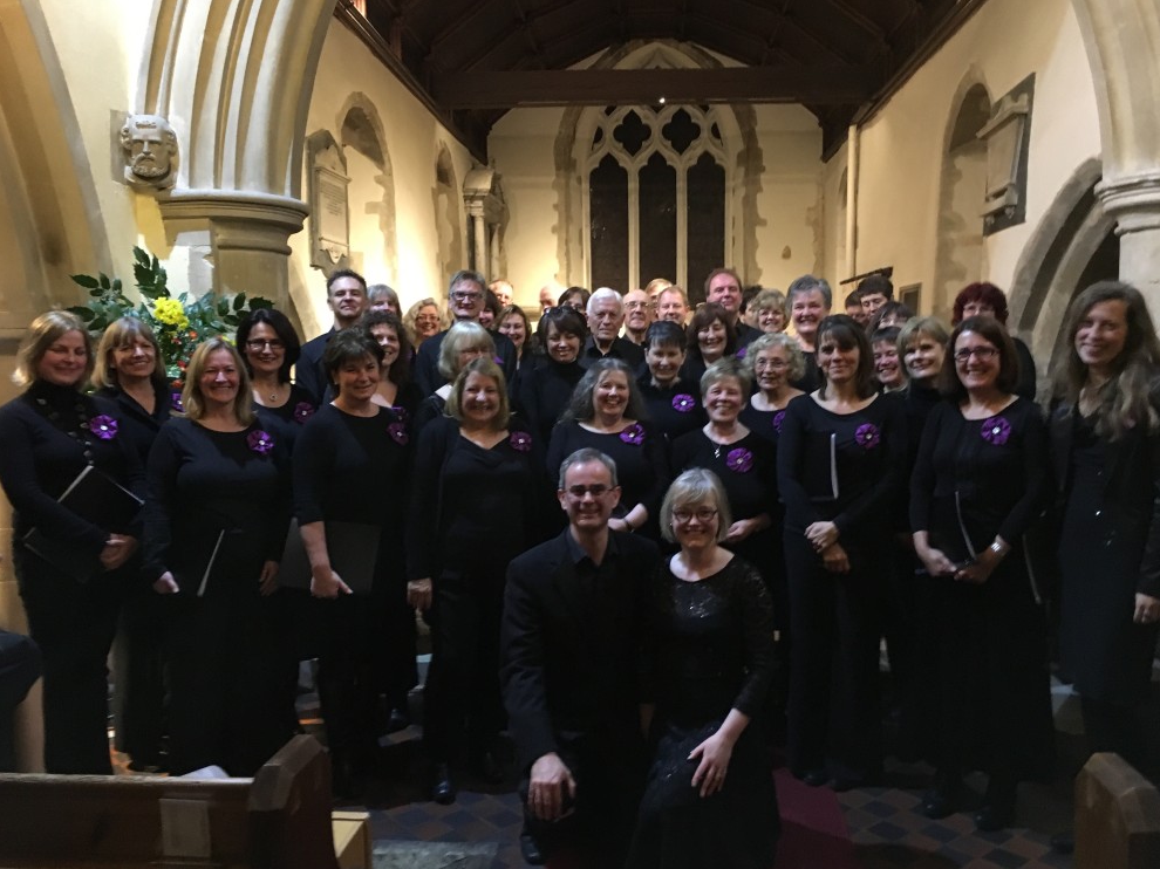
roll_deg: +0.5
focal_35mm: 30
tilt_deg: -4.7
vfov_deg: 46.8
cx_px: 598
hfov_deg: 60.0
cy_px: 429
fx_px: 1005
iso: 400
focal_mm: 4.15
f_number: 2.2
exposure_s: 1/17
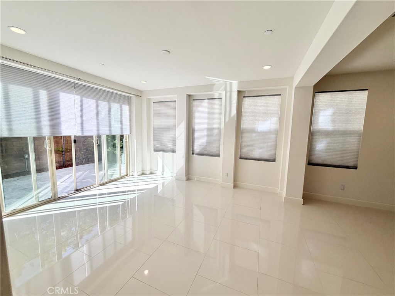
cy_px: 148
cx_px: 198
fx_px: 160
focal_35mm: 14
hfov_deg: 102.1
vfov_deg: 85.7
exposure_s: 1/502
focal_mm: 2.22
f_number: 2.2
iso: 64
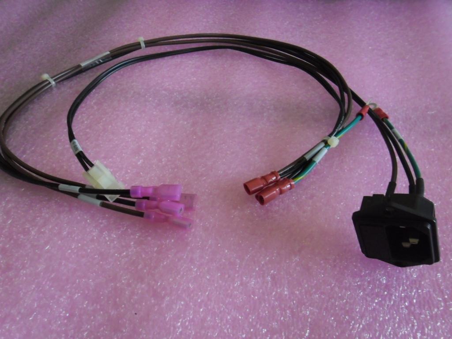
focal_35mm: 27
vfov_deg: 51.4
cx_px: 226
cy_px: 170
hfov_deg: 65.3
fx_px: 353
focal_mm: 4.9
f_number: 3.5
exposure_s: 1/43
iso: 200
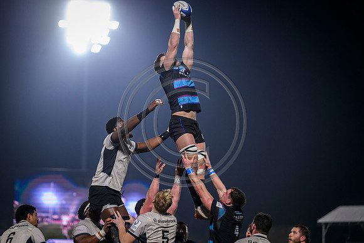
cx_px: 182
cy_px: 122
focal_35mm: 150
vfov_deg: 9.2
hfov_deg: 13.7
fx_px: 1517
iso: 6400
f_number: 3.5
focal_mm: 150
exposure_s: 1/2000
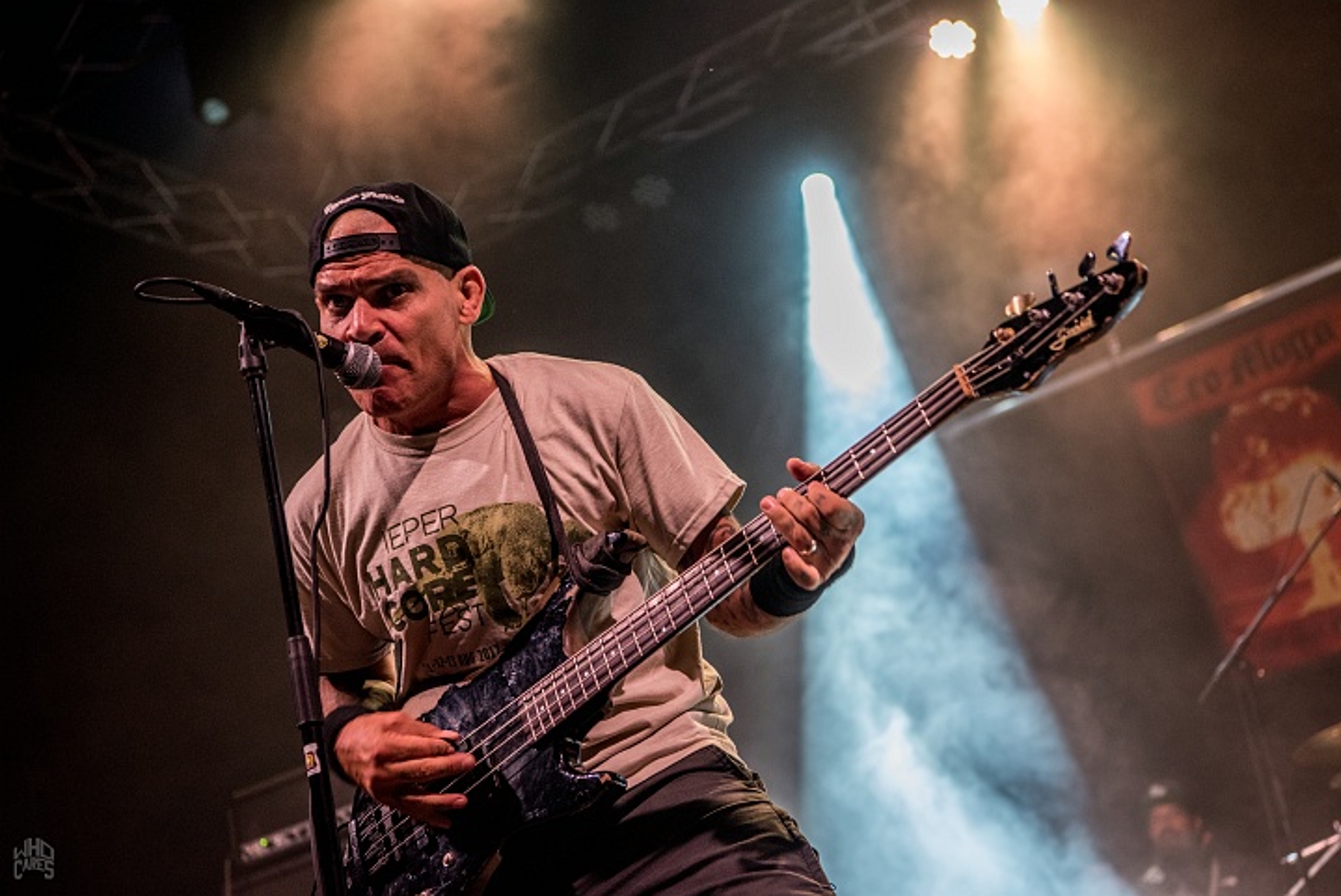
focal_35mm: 65
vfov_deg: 21.0
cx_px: 670
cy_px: 448
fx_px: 2423
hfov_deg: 30.9
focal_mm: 65
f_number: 4.5
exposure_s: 1/100
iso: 1600
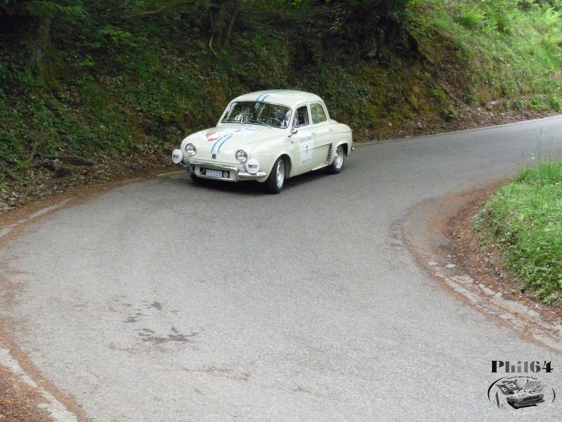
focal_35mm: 63
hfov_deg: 30.7
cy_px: 211
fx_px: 1023
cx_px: 281
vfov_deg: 23.3
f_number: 4
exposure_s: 1/500
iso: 1600
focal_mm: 11.1
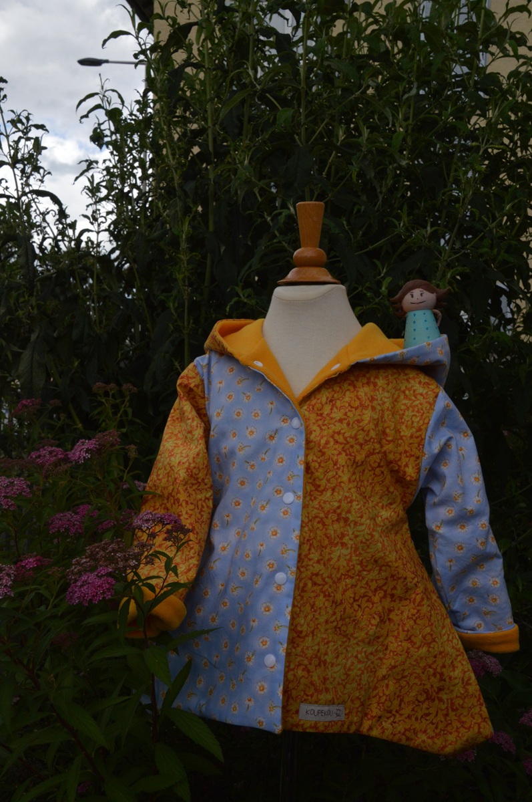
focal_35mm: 40
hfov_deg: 32.9
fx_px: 900
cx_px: 266
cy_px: 401
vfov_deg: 48.0
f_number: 11
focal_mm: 27
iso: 800
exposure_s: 1/500
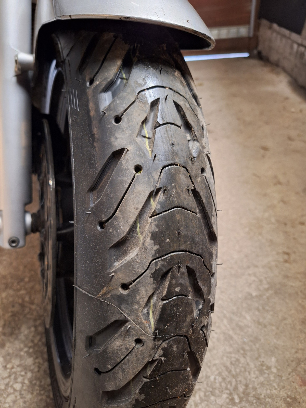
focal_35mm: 23
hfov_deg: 58.9
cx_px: 153
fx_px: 271
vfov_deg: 73.9
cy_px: 204
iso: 400
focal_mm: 5.54
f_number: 1.8
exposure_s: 1/20
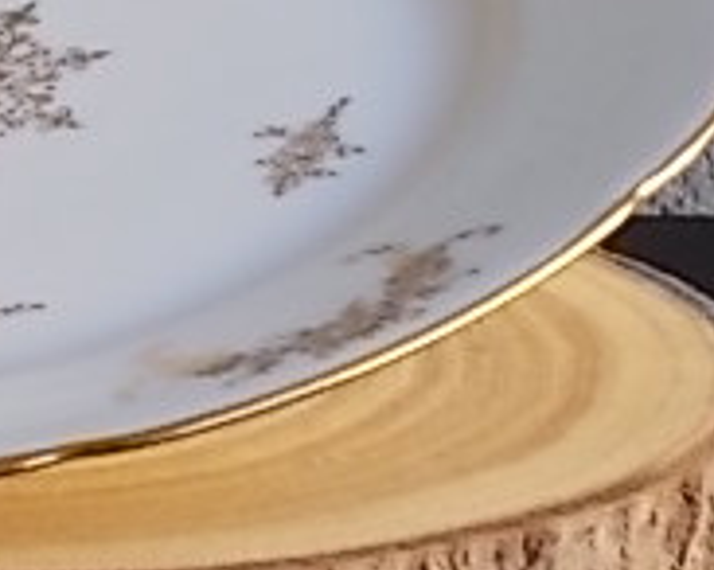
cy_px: 144
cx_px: -90
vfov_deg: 9.0
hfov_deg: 11.1
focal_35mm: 171
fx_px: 3610
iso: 80
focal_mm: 9
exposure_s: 1/60
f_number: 4.5
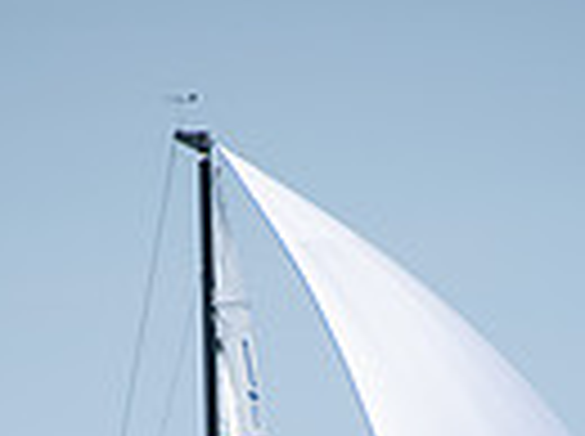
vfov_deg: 1.6
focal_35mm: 924
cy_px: 926
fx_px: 15587
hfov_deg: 2.2
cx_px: 342
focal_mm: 185
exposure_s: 1/1000
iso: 200
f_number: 6.3
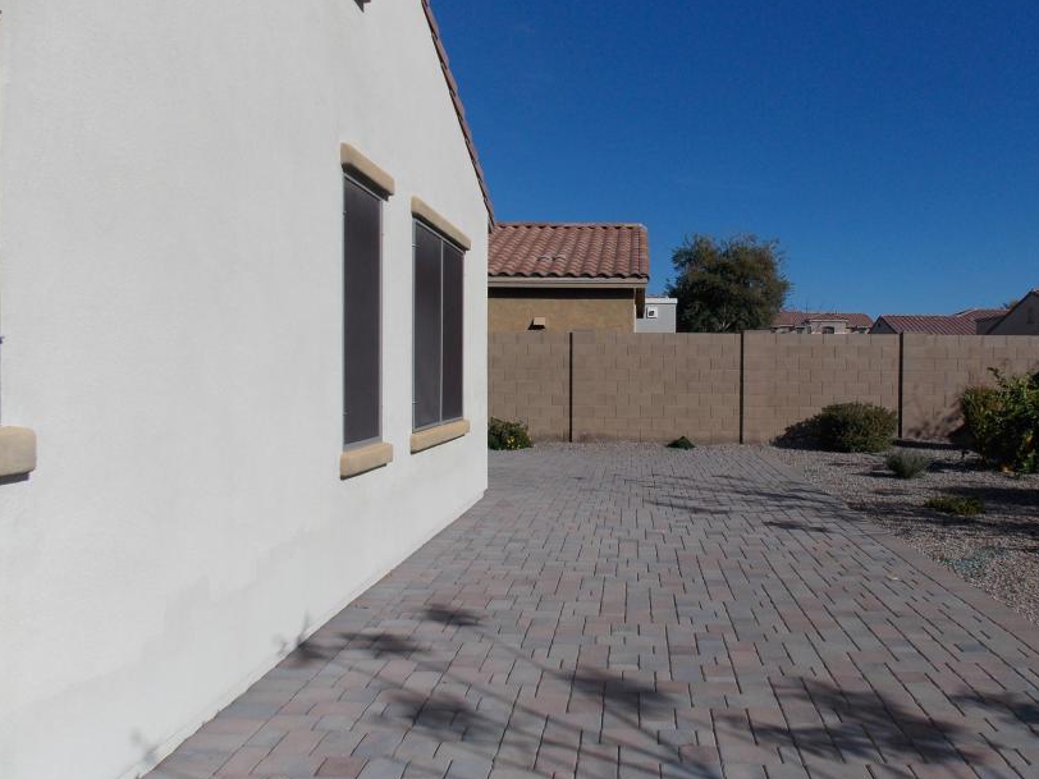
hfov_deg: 61.0
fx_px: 870
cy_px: 395
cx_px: 637
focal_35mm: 29
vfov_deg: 48.2
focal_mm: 4
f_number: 9.9
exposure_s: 1/320
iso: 80
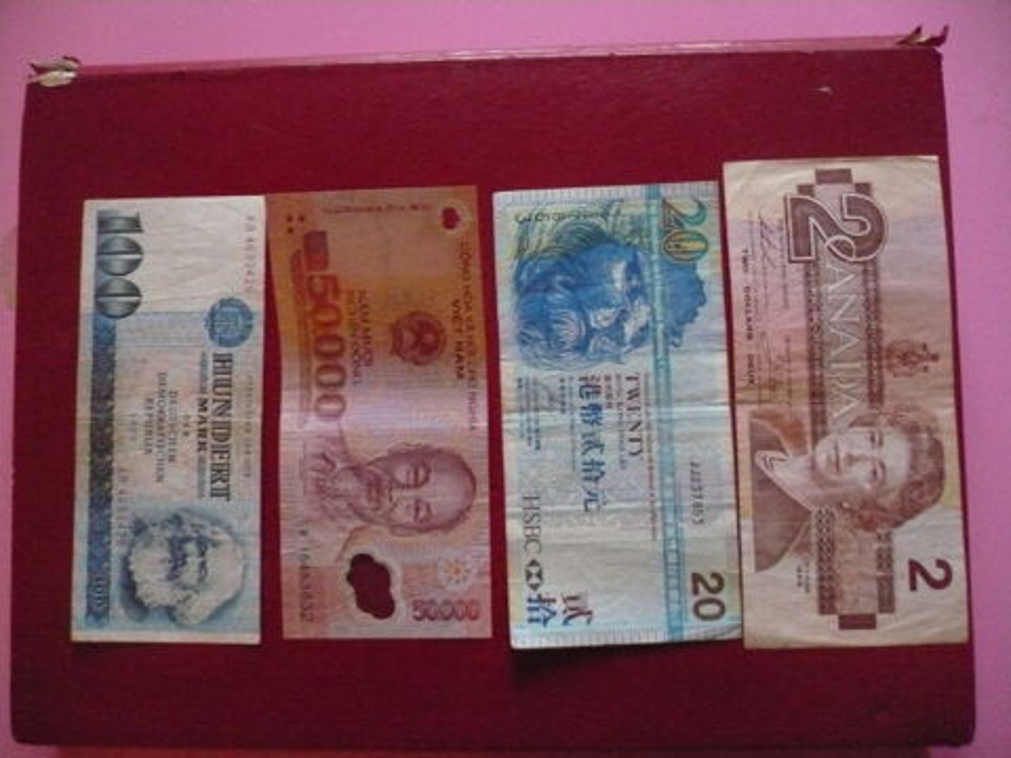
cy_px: 379
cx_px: 506
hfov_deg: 52.6
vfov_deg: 40.7
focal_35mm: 35
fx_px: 1022
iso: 800
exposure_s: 1/8
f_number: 2.8
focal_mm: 5.8
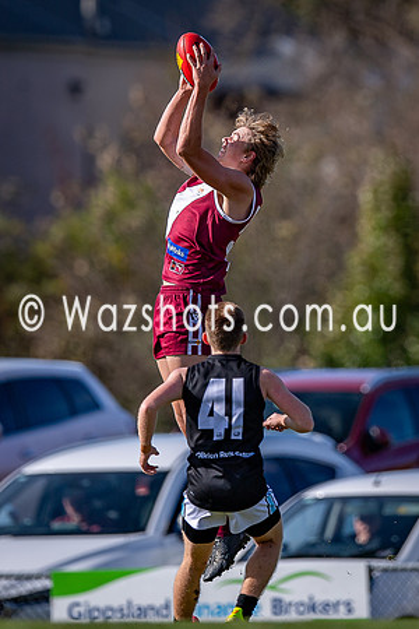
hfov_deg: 1.2
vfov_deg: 1.8
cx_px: 345
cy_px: 144
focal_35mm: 1157
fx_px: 20205
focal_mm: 500
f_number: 4
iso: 160
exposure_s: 1/1600
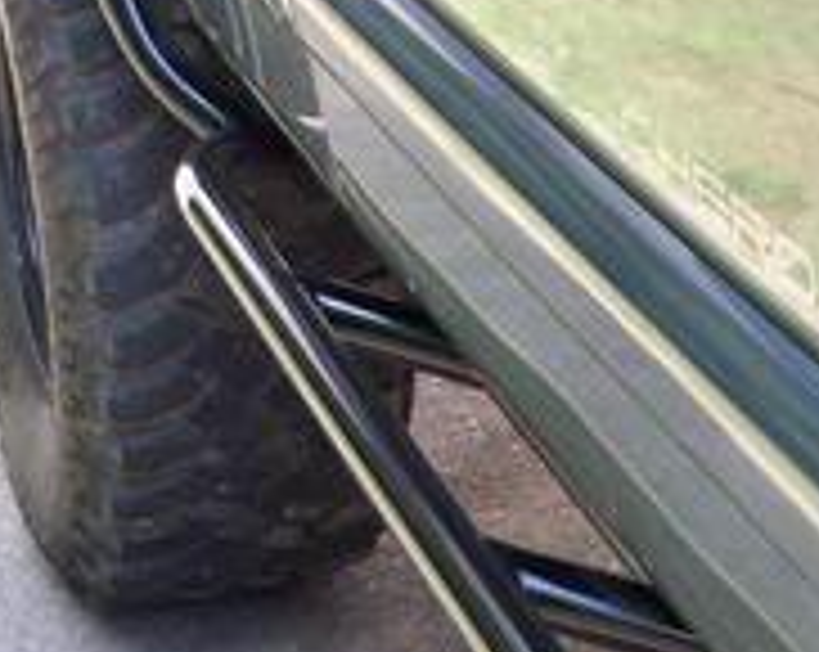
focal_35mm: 117
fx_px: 2831
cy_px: 580
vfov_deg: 13.0
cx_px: 765
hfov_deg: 16.2
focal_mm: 5.7
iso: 64
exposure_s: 1/107
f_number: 2.8
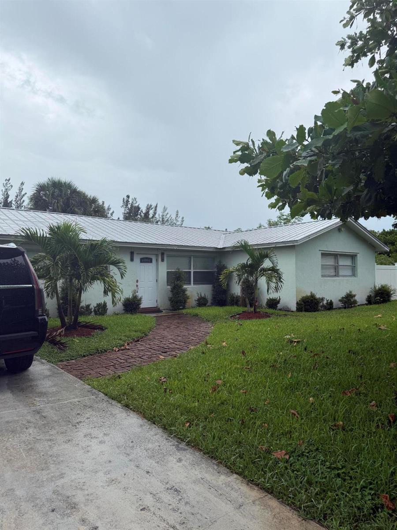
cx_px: 198
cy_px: 265
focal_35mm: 24
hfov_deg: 56.8
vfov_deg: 71.6
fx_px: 367
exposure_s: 1/2299
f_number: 1.78
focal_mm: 6.76
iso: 80
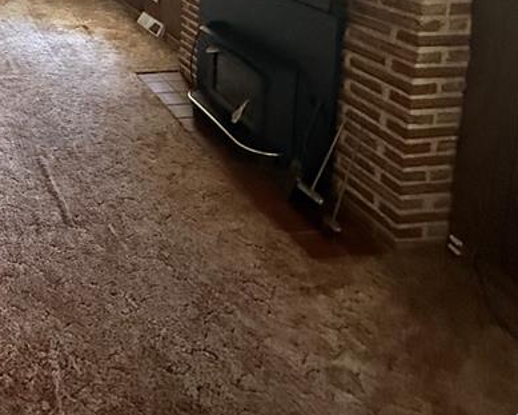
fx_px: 552
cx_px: -33
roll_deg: +1.8
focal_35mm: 36
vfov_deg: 34.6
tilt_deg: -6.3
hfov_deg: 41.5
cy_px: -56
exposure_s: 1/60
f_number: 2.2
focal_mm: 2.22
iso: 1000
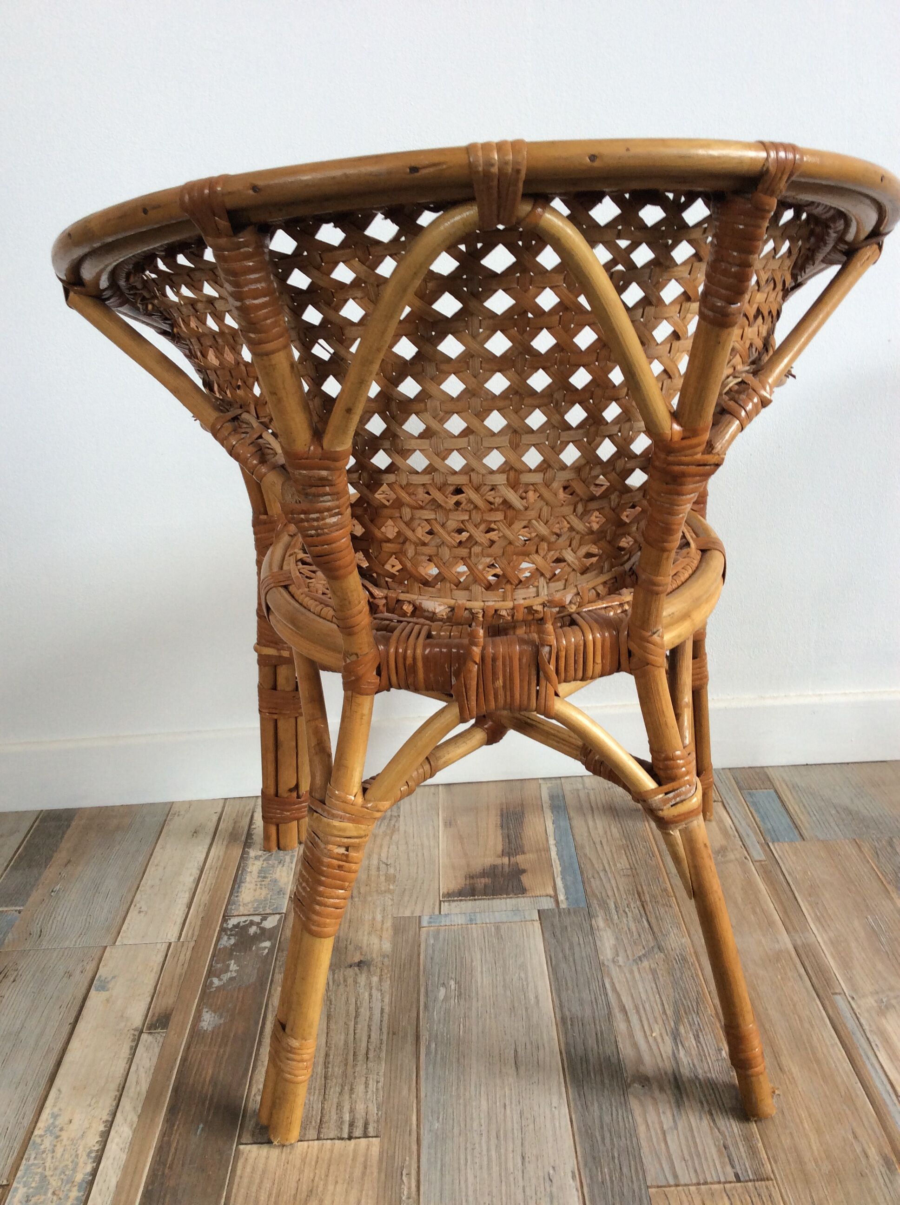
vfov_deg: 56.9
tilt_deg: -18.4
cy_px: 602
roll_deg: +3.5
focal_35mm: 32
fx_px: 1112
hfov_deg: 44.1
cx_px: 450
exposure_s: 1/25
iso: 40
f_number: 2.4
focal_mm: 3.3
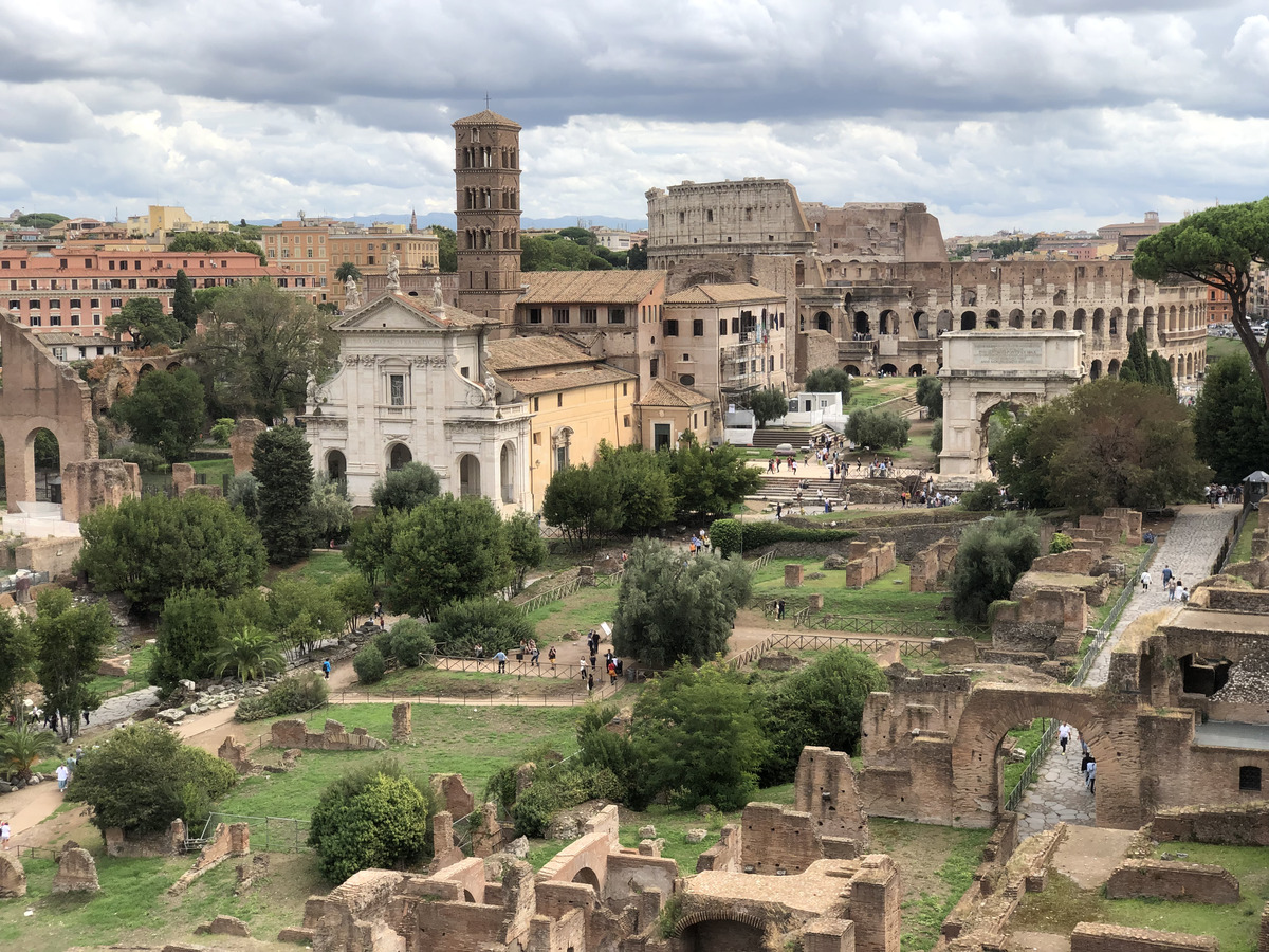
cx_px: 634
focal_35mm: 52
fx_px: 1906
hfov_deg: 36.8
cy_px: 476
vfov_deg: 28.0
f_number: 2.4
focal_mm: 6
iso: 16
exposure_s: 1/736
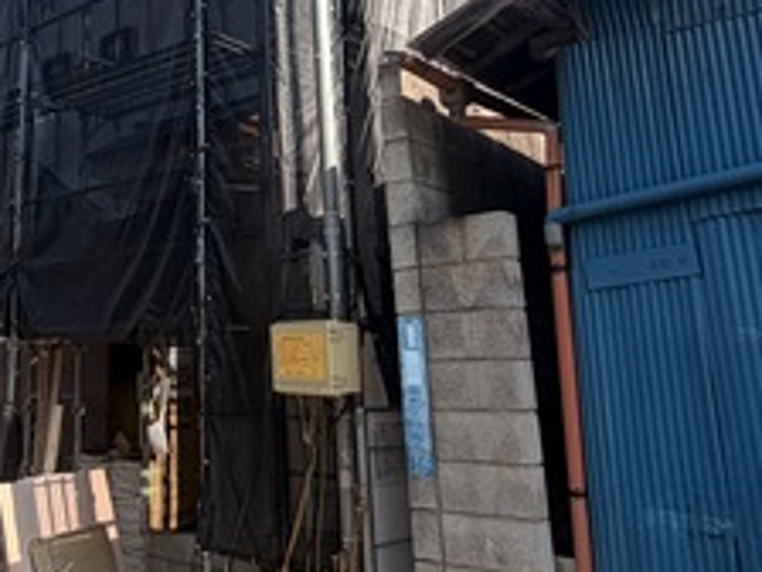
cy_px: 153
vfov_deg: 35.3
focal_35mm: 40
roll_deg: +0.7
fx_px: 881
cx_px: 163
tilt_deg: +15.1
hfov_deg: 44.7
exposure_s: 1/709
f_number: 2.2
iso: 40
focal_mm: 2.22
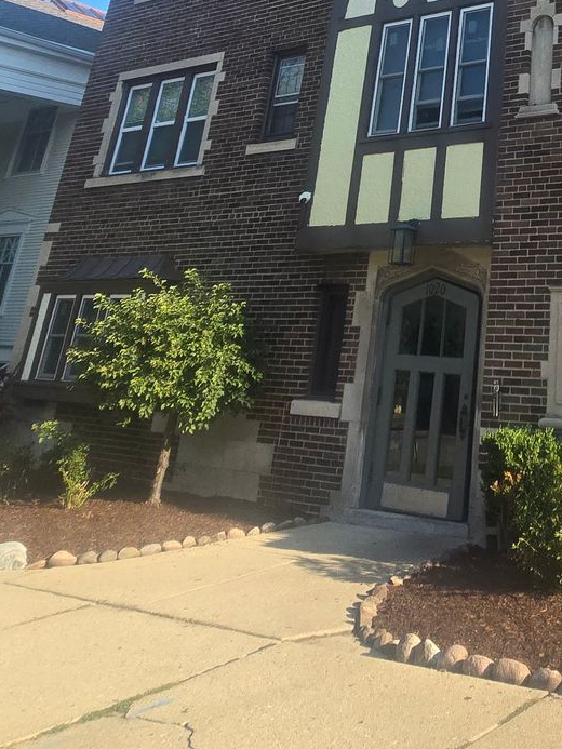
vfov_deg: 42.1
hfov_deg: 35.9
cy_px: -48
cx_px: 559
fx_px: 779
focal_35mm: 36
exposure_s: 1/829
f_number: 2.2
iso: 50
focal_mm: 2.2
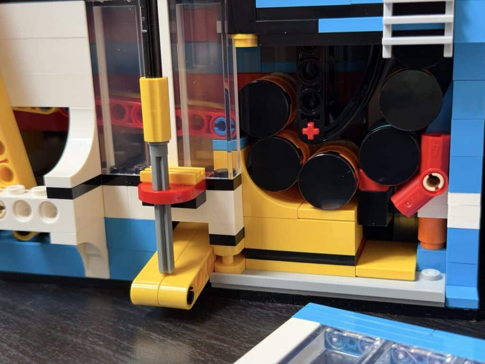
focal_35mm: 48
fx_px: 673
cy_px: 182
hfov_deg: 39.7
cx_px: 242
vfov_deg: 30.3
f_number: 1.78
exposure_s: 1/57
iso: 250
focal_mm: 6.76
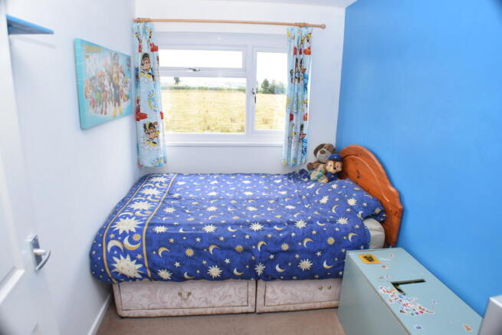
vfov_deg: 48.0
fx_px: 377
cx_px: 251
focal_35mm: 27
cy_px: 168
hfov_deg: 67.4
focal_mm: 18
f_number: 6.3
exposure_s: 1/160
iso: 400
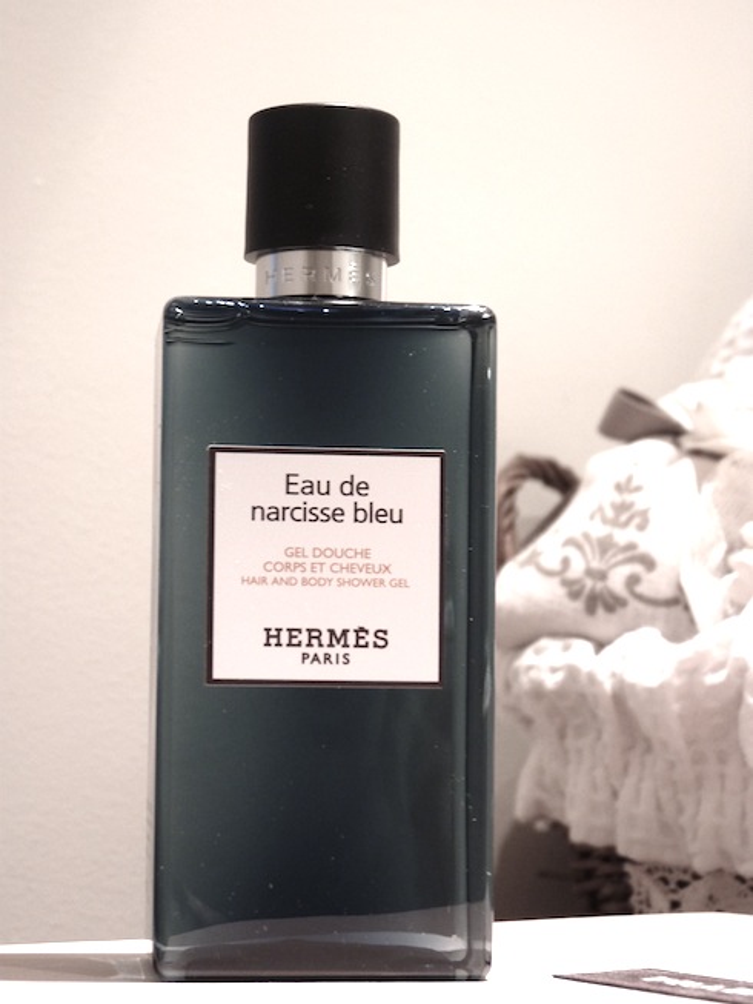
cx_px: 376
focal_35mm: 91
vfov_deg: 21.5
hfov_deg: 16.2
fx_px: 2638
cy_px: 502
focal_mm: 16.1
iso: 250
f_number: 3.4
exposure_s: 1/40
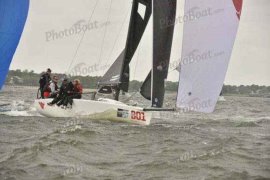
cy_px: 90
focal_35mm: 200
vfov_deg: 6.9
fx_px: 1500
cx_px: 135
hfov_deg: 10.3
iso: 400
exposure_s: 1/1000
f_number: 6.3
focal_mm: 200
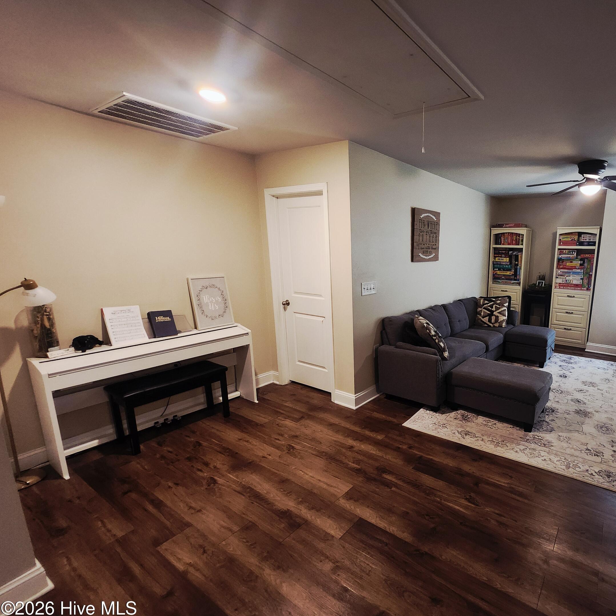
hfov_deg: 83.3
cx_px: 429
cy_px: 316
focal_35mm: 16
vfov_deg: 87.4
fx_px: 322
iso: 320
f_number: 2.2
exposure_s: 1/30
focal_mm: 1.74
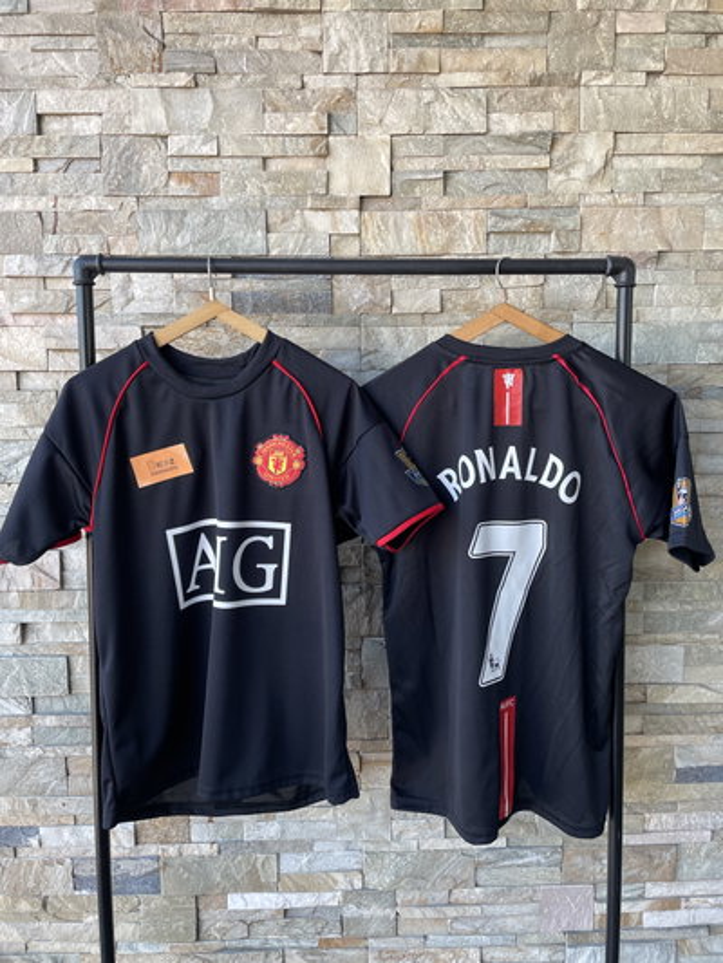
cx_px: 362
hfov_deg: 53.1
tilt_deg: -6.7
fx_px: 724
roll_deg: +0.8
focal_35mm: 26
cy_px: 482
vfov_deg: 67.3
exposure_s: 1/121
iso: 50
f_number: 1.6
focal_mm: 4.2
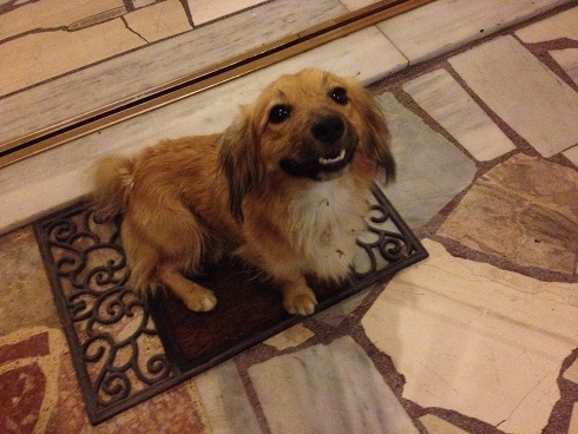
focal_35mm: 35
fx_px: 585
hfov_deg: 52.6
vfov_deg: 40.7
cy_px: 217
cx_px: 289
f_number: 2.4
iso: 800
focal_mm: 4.28
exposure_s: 1/15
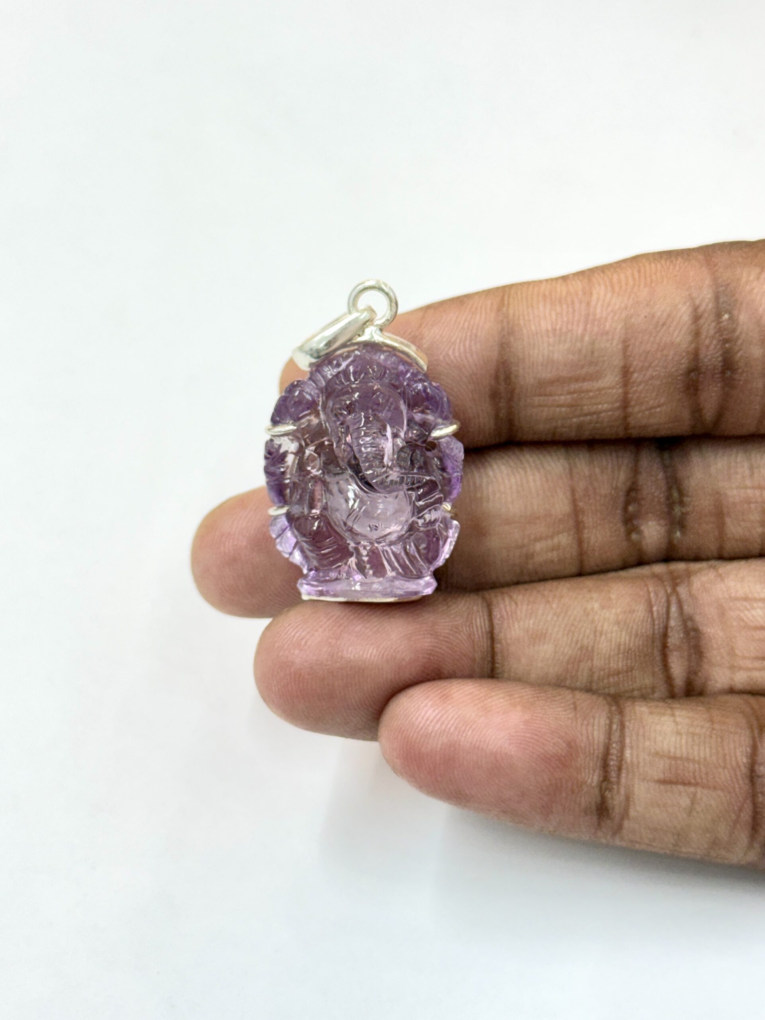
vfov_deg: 39.7
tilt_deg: -51.6
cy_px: 510
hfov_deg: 30.3
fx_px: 1414
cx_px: 382
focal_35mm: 48
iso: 100
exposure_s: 1/100
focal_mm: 6.76
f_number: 1.78
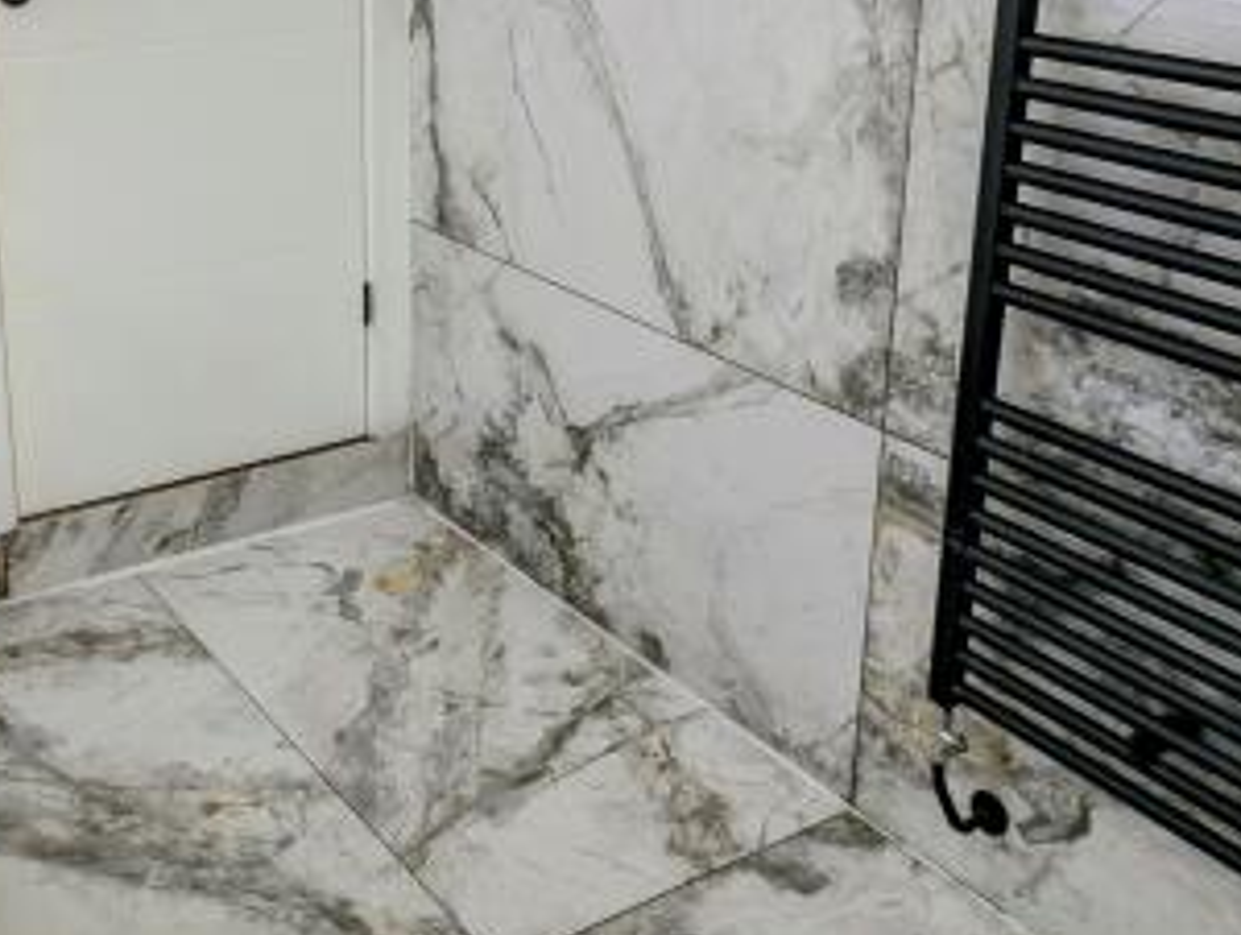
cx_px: 472
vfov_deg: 34.7
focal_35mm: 41
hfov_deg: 45.4
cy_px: 267
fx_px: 1472
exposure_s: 1/21.2
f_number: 1.95
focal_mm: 2.23
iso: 42
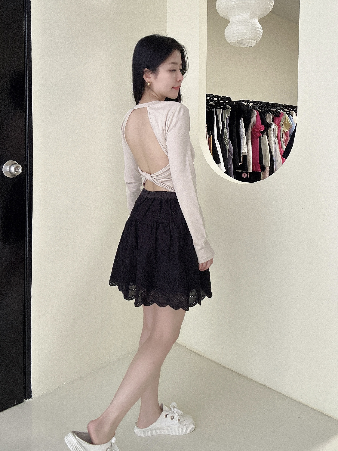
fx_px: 299
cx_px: 169
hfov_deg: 58.9
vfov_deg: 73.9
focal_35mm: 23
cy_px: 226
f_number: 1.9
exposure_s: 1/60
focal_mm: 2.69
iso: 160
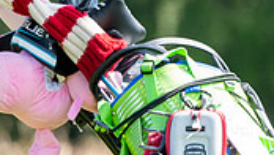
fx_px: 11788
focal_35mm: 1622
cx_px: -16
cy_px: -149
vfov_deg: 0.7
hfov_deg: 1.3
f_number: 5.6
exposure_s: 1/800
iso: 800
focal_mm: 310
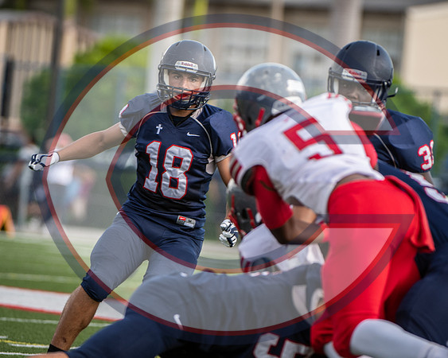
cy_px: 166
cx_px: 225
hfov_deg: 4.4
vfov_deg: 3.5
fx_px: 5834
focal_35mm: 440
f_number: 4
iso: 220
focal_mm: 280
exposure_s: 1/1000
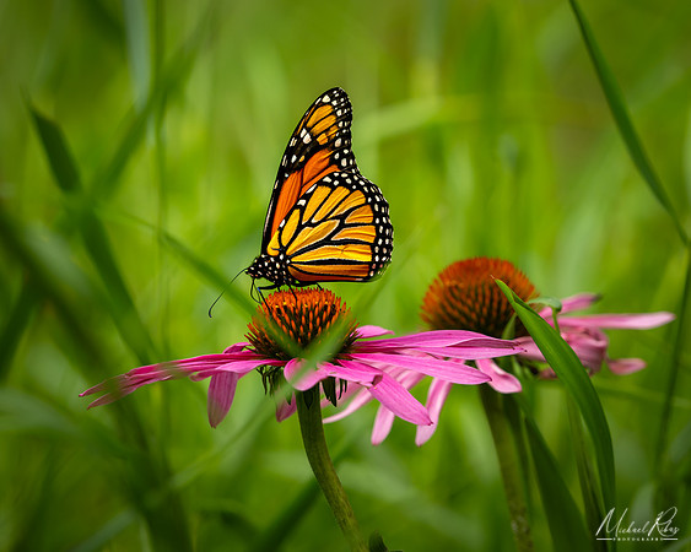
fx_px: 9938
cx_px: 447
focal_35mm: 486
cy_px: 275
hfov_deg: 4.0
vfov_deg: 3.2
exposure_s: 1/500
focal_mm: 400
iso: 320
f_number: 8
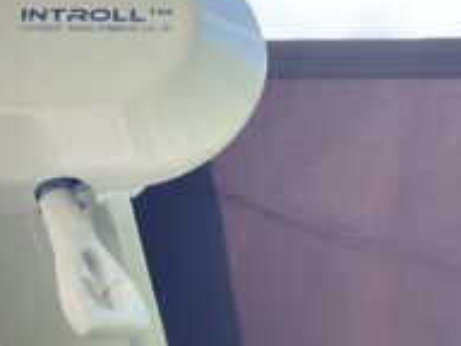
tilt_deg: +26.3
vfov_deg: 10.3
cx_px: 424
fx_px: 1918
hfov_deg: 13.6
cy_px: 310
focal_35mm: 144
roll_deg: +16.0
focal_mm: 6
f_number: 2
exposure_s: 1/631
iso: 25
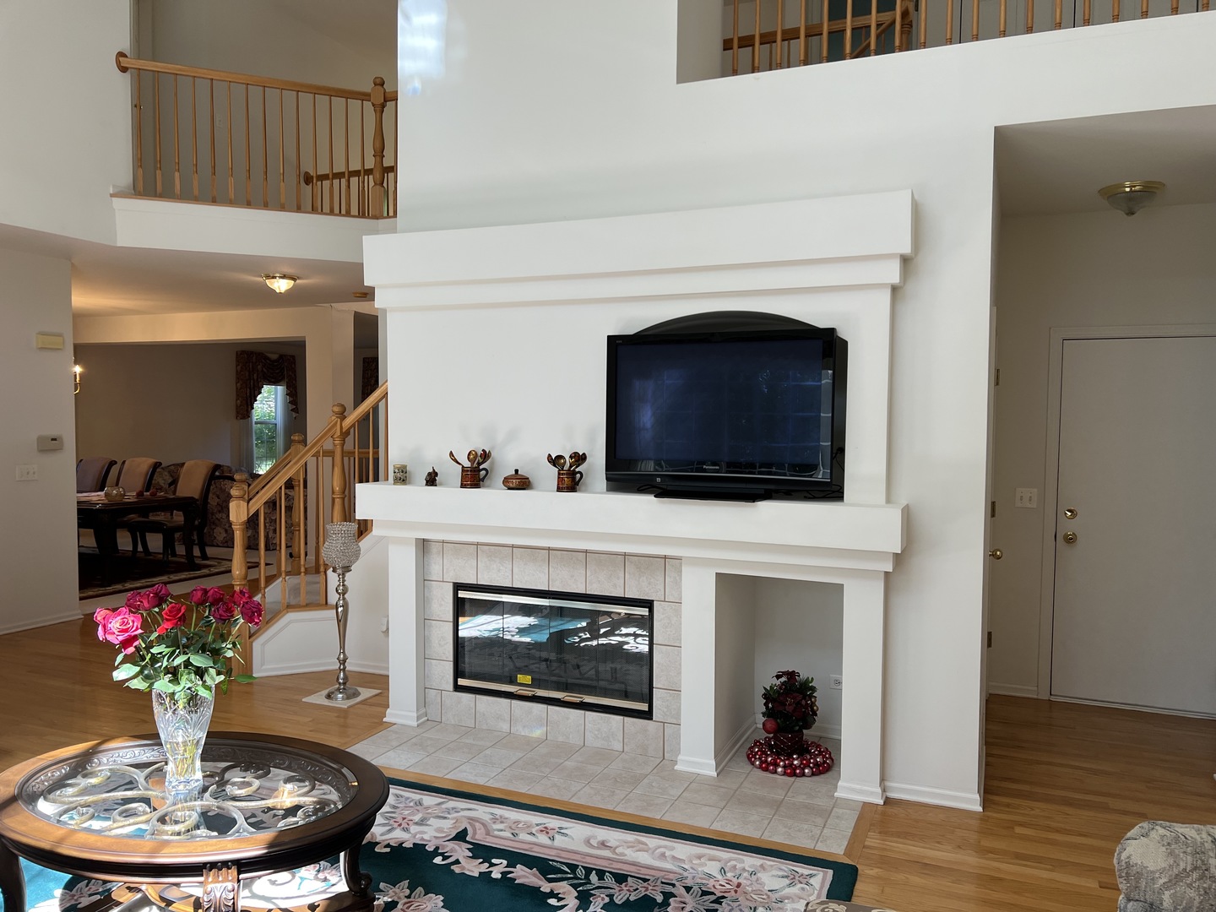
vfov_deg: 53.1
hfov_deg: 67.3
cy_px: 456
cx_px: 608
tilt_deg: -3.6
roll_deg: -0.7
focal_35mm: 26
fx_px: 913
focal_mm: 5.7
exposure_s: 1/120
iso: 50
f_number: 1.5
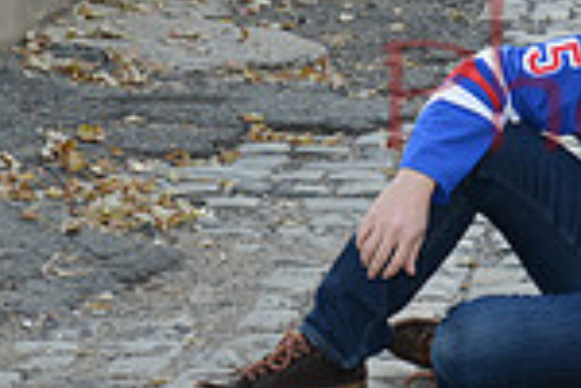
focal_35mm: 212
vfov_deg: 6.4
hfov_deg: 9.4
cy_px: -48
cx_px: 872
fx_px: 3421
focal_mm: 55
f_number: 8
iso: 800
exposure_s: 1/200
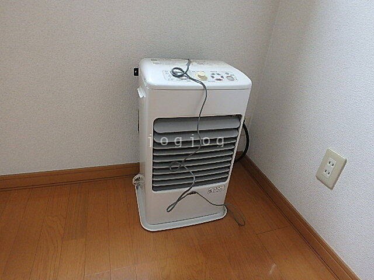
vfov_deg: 63.4
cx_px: 187
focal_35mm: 21
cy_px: 140
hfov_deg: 79.0
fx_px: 227
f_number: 3.5
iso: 200
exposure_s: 1/60
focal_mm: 3.7
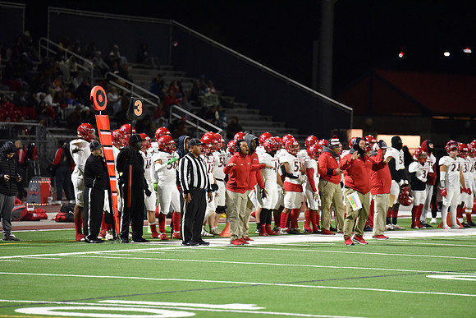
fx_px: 2645
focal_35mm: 200
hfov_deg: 10.3
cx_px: 238
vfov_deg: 6.9
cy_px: 159
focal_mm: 200
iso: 6400
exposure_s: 1/500
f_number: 2.8
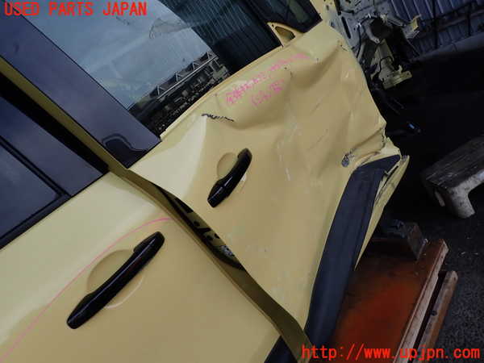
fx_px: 350
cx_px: 242
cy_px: 182
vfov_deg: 54.9
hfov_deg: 69.4
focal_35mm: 25
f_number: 2.8
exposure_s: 1/500
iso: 100
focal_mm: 4.5
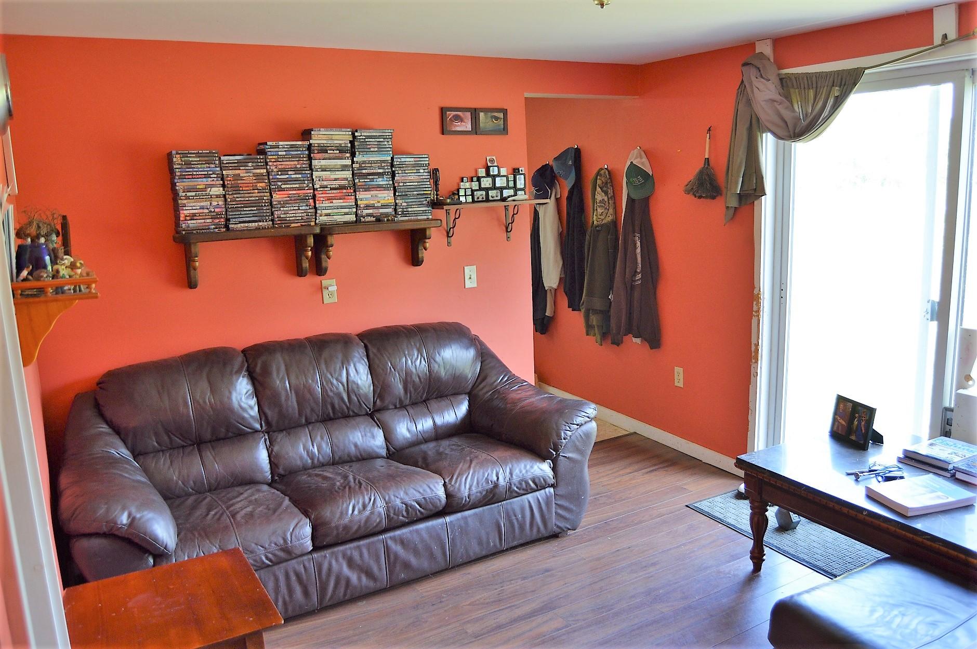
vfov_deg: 47.8
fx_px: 732
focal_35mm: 27
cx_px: 488
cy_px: 324
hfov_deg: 67.4
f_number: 4.5
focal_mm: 18
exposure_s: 1/80
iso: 400
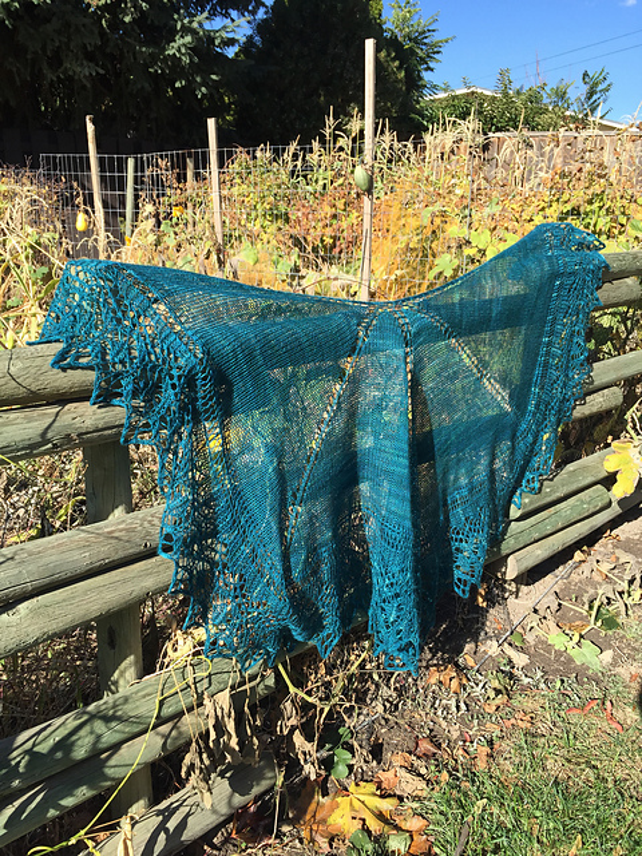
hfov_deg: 48.2
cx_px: 321
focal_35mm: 29
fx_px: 717
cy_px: 428
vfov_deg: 61.7
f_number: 2.2
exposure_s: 1/1014
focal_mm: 4.15
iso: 32
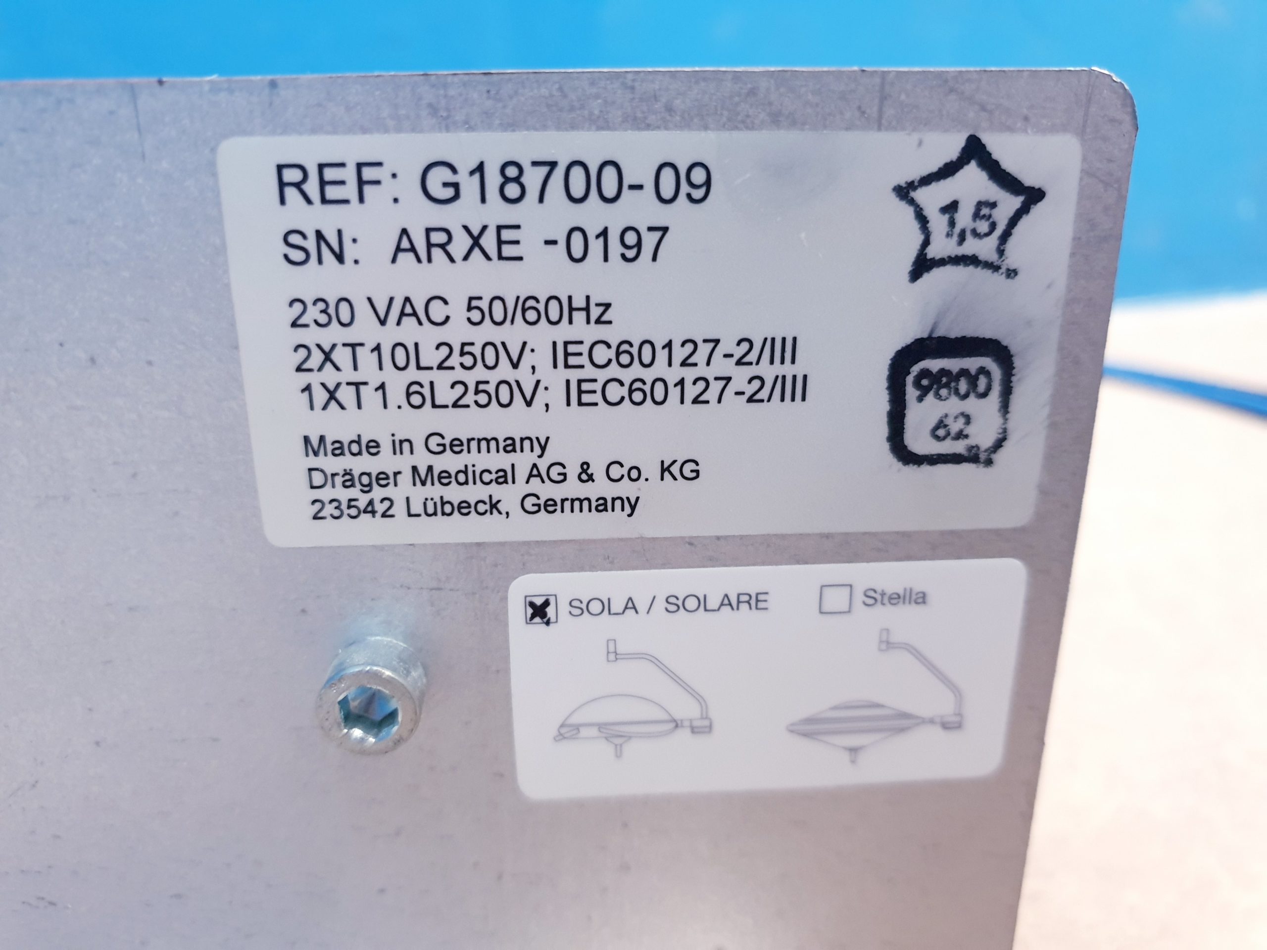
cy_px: 475
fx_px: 952
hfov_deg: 67.3
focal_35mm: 26
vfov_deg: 53.1
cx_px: 634
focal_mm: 4.3
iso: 320
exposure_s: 1/33
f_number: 1.5
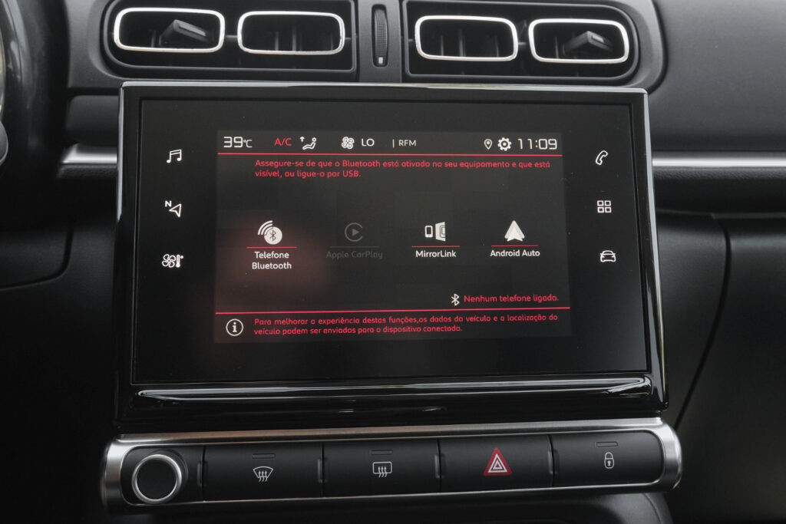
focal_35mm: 32
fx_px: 699
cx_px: 393
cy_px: 262
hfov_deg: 58.7
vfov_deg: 41.1
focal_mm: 21.5
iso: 2000
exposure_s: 1/100
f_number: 9
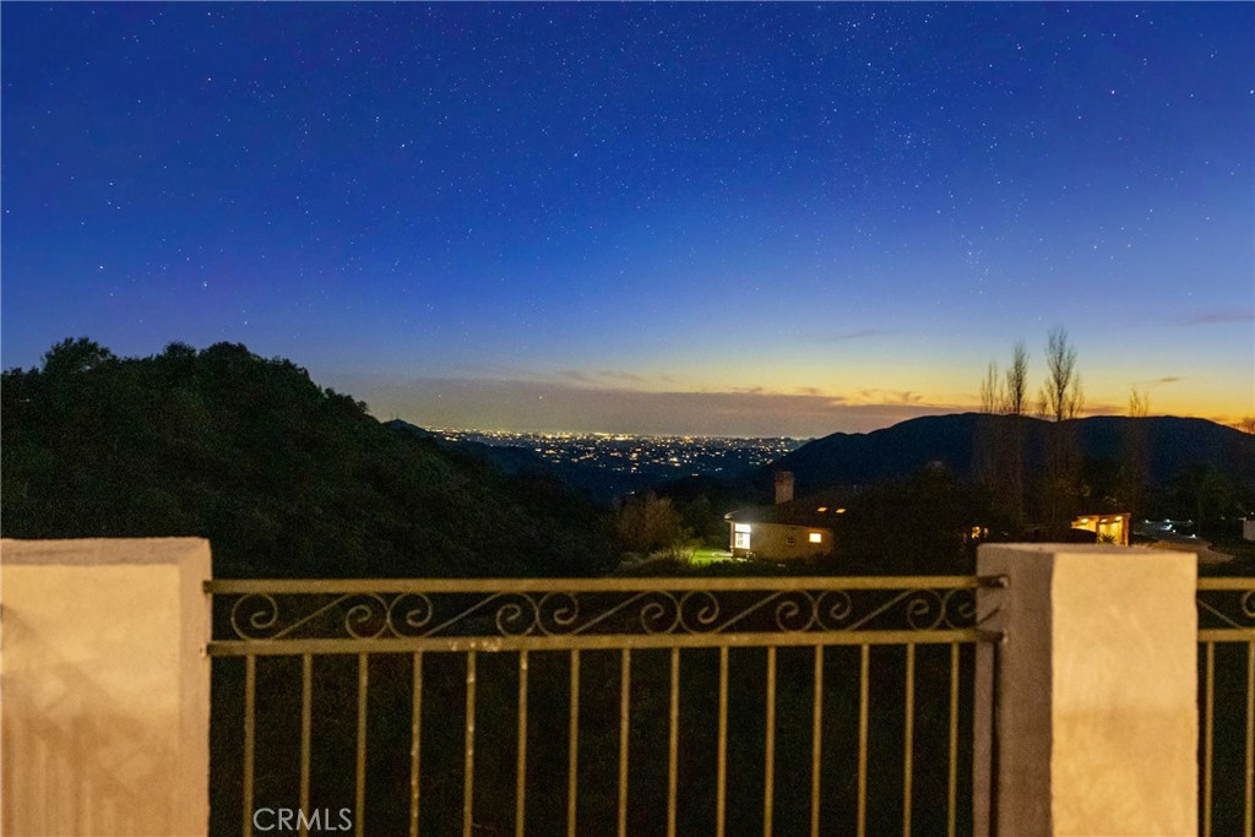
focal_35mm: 36
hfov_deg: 53.1
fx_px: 1255
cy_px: 418
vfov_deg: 36.9
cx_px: 628
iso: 6400
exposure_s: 1/5
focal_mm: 24
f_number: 2.8
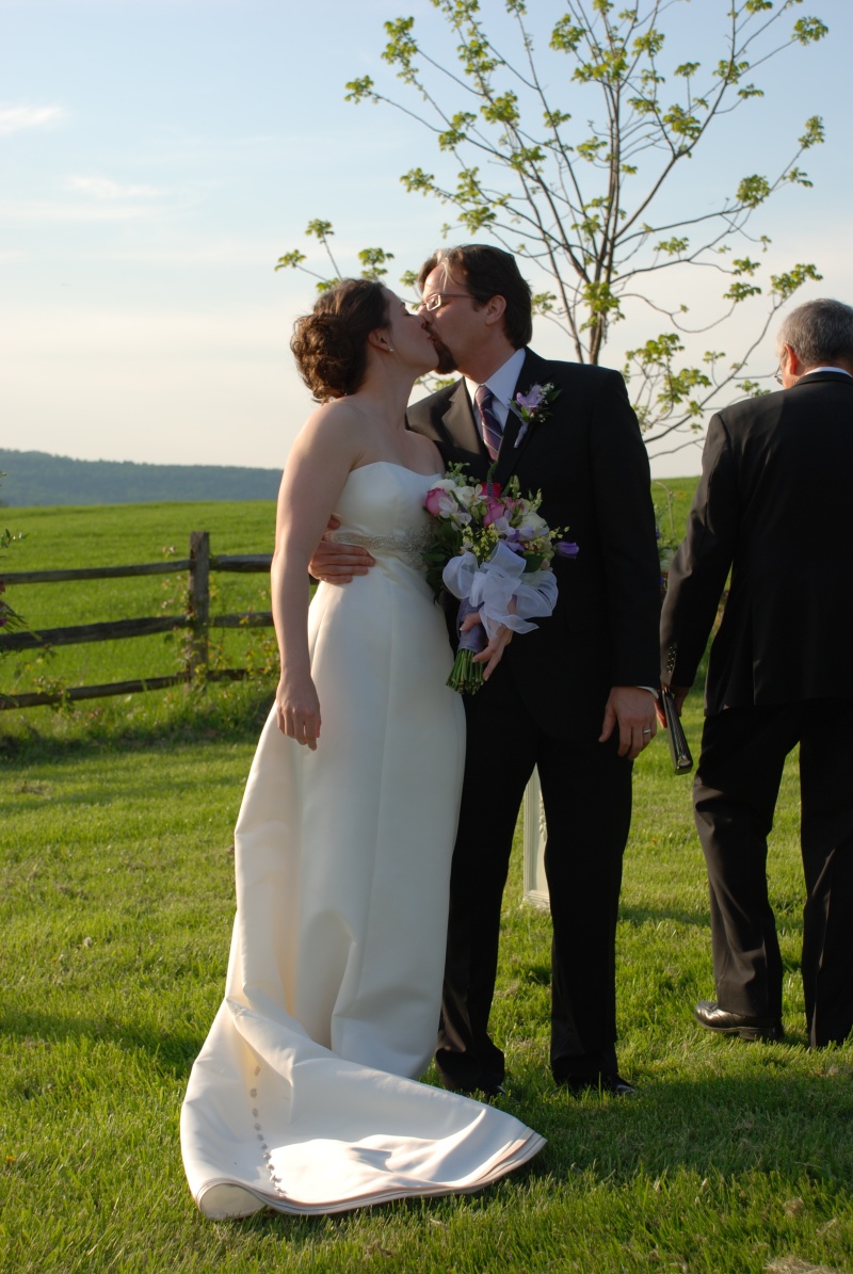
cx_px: 426
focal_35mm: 60
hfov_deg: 22.7
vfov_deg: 33.4
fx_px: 2126
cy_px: 637
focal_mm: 40
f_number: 6.3
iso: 100
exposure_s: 1/160
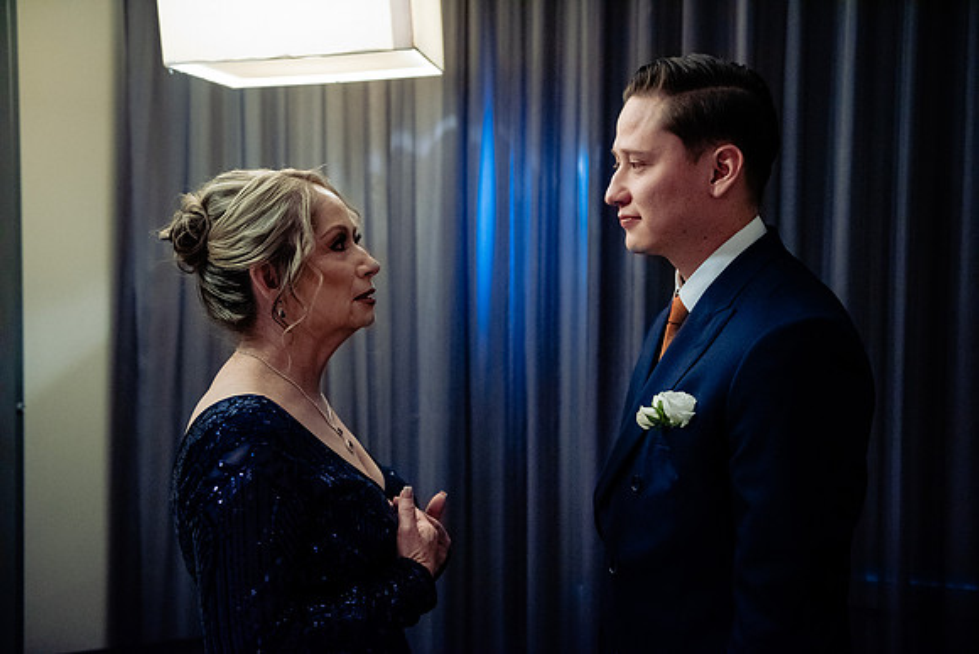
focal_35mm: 48
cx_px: 490
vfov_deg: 28.1
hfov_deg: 41.1
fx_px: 1306
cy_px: 327
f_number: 2.8
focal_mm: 48
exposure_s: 1/125
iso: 6400
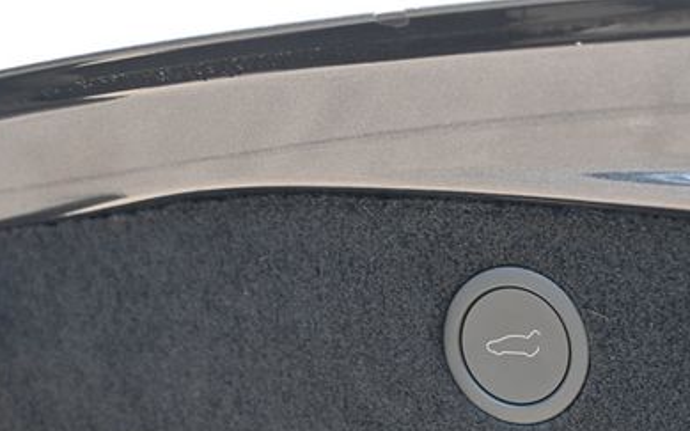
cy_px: 374
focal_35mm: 63
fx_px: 1181
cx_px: 495
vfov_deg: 20.3
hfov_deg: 32.1
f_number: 4.2
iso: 400
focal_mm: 25
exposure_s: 1/200
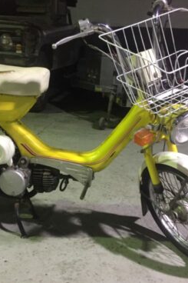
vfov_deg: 47.4
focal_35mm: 41
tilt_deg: -16.5
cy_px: 143
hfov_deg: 32.5
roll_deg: -1.5
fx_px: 321
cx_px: 75
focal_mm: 4.15
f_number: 2.2
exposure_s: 1/17
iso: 320
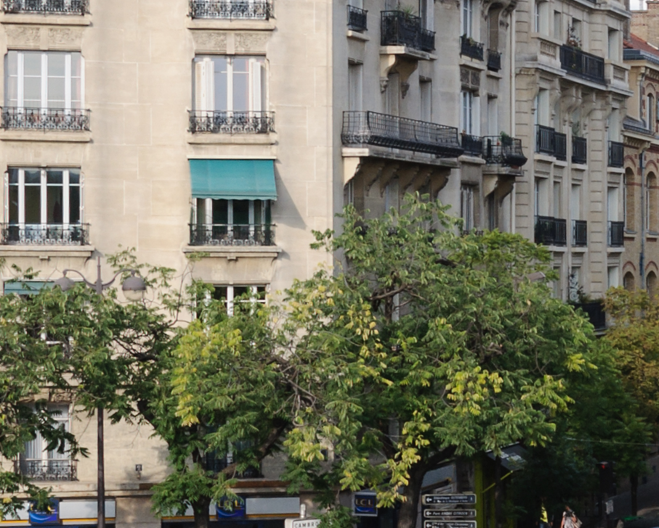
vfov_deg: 15.2
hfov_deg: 17.4
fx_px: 1970
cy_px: 411
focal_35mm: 101
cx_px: 929
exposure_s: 1/320
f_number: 6.3
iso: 200
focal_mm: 18
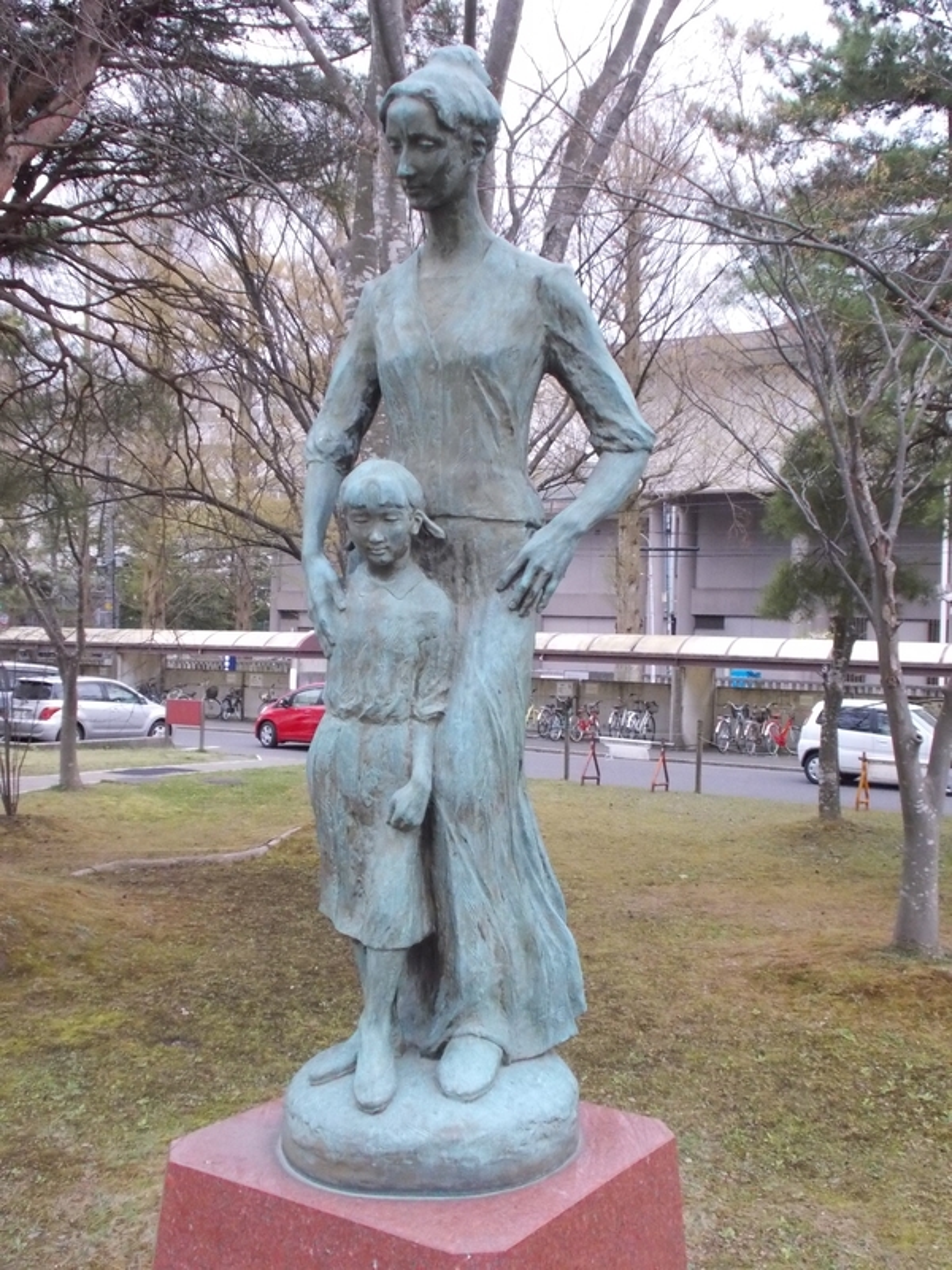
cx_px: 476
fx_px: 1430
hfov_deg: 36.8
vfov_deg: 47.9
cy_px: 635
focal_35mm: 39
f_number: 3.9
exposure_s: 1/125
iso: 720
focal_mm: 6.9
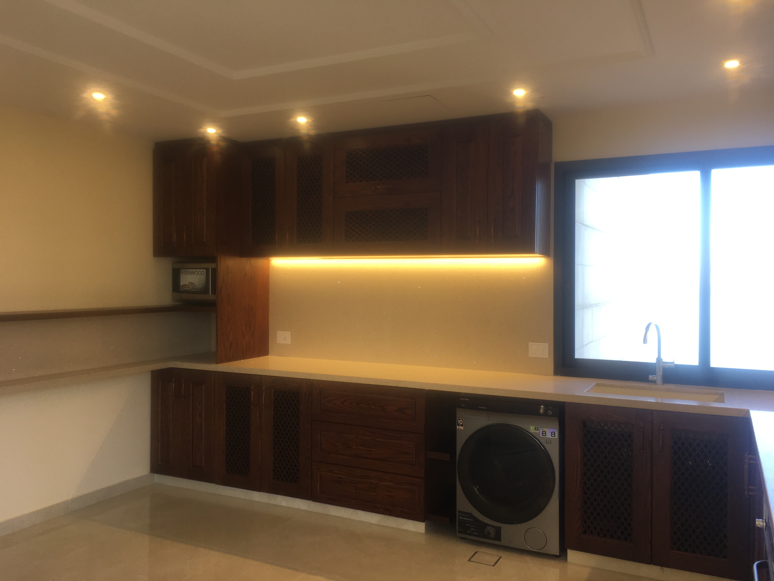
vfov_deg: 48.2
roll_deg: +0.6
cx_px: 387
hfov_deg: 61.7
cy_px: 290
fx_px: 648
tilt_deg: -0.8
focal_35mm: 29
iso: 25
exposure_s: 1/50
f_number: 2.2
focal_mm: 4.15
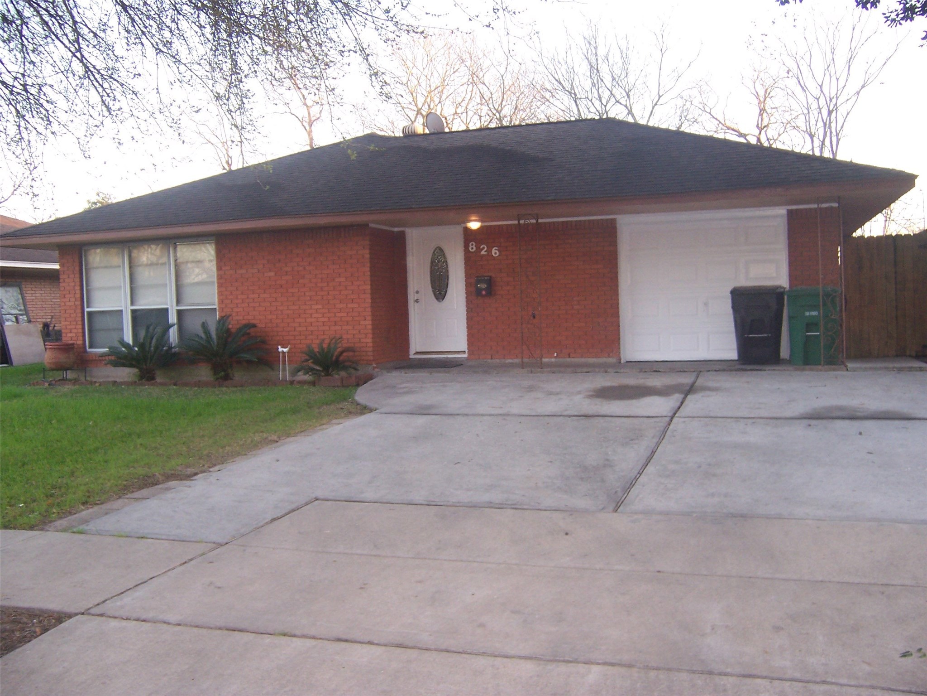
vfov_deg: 42.9
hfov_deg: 55.4
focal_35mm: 33
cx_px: 464
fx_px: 884
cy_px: 348
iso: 140
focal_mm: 5.5
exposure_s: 1/60
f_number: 2.8
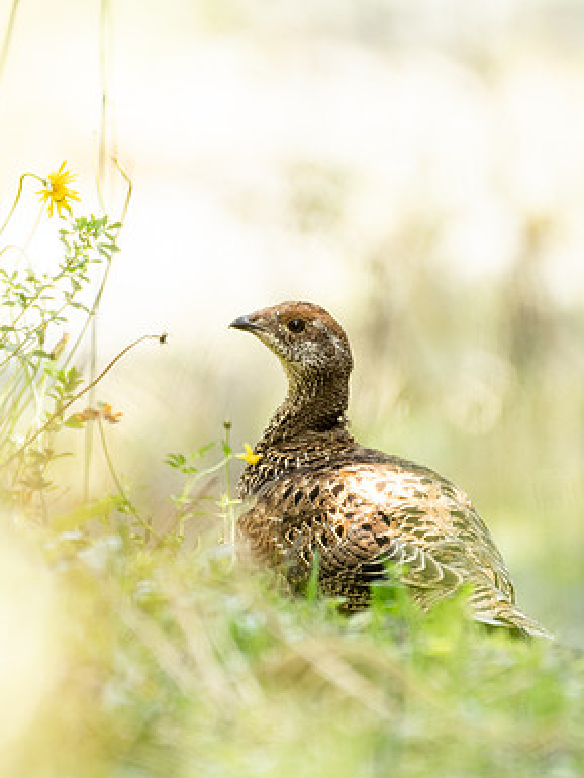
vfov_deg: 1.2
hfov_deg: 0.9
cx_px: 150
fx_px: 36196
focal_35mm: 1610
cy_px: 473
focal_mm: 500
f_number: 5.6
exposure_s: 1/125
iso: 400
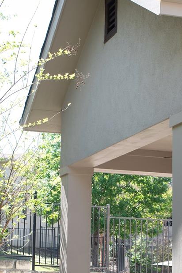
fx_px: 660
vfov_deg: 22.8
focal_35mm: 87
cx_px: 99
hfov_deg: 15.7
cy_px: 248
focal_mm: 35
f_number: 4.5
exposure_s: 1/500
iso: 320
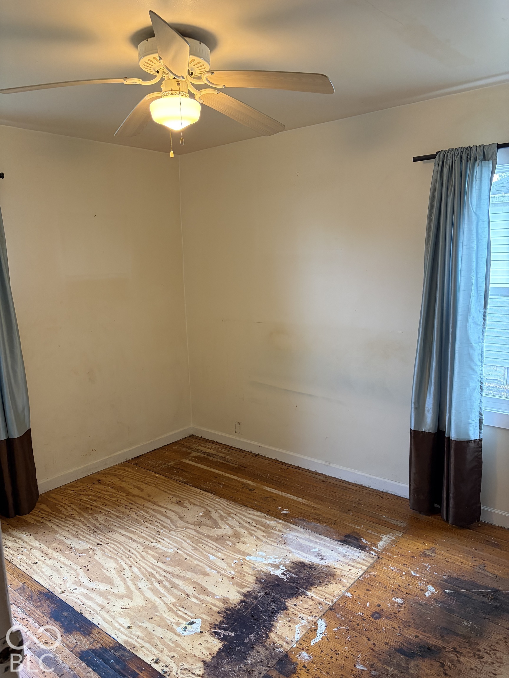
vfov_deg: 67.3
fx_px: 510
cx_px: 254
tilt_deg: -8.4
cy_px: 339
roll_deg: +1.7
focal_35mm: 26
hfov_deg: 53.1
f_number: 1.6
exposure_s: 1/60
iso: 250
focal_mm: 5.96
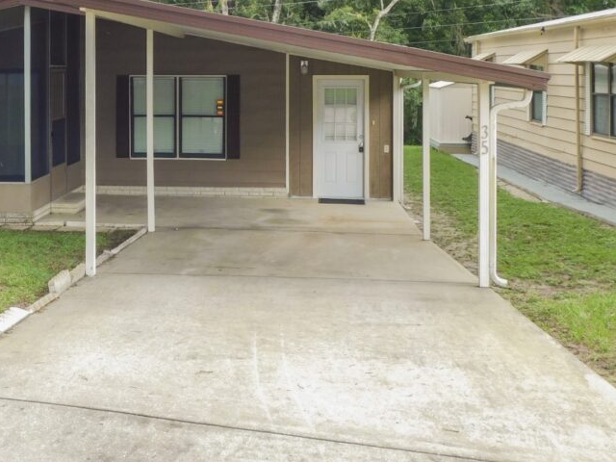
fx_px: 854
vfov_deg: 30.0
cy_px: 146
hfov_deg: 38.3
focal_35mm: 48
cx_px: 133
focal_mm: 5.3
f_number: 3.2
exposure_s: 1/100
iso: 125
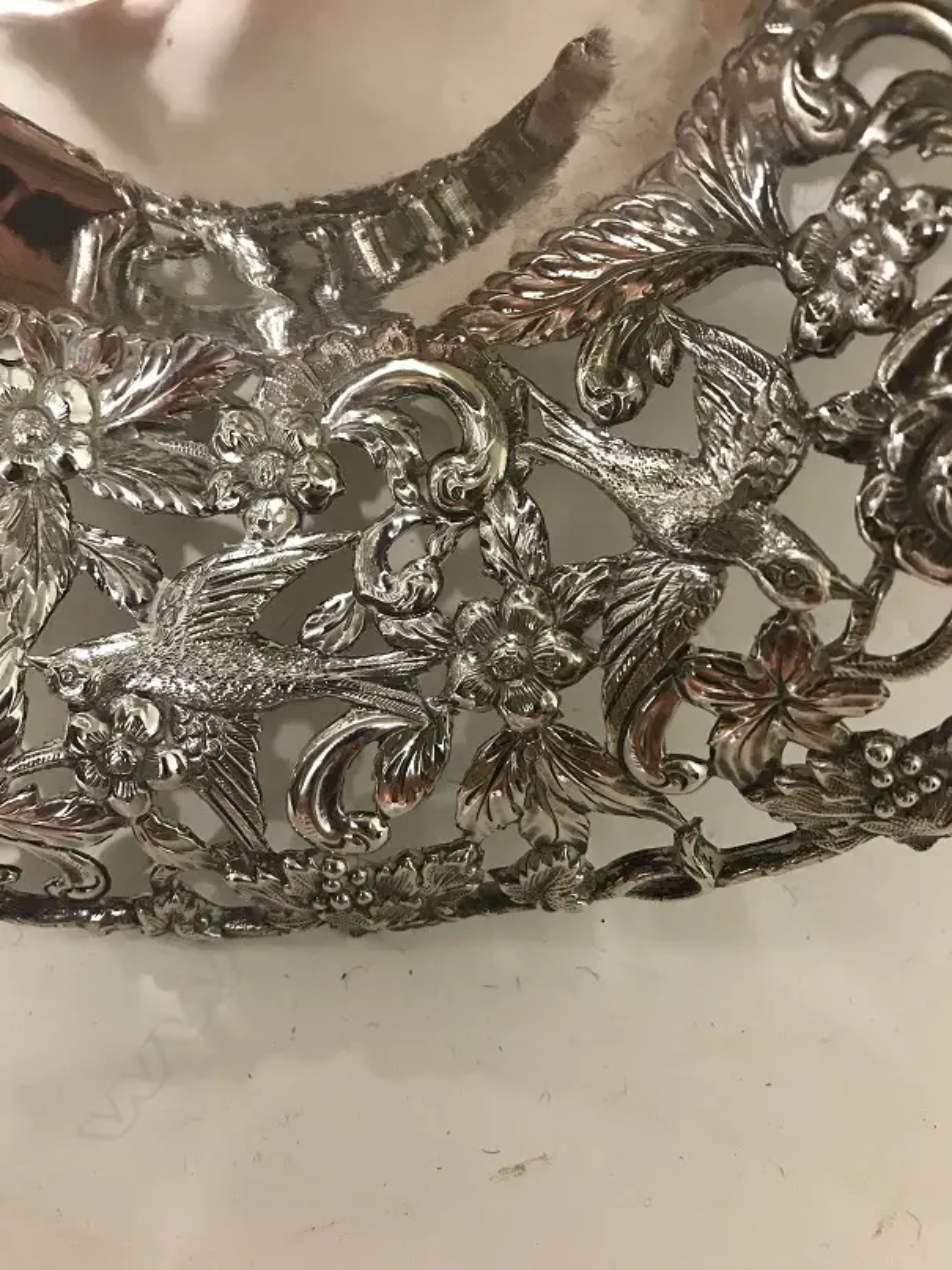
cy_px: 635
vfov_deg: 63.5
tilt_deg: -62.7
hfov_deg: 49.7
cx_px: 476
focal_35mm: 28
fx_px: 1027
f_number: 1.8
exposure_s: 1/17
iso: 80
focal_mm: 3.99
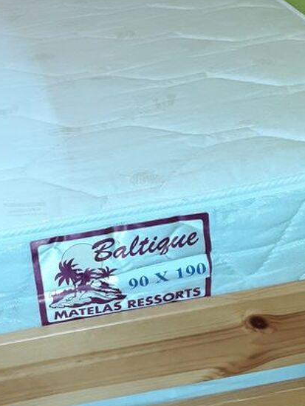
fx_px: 740
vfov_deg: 30.7
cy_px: 187
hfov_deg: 23.0
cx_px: 65
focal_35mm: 63
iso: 250
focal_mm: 3.92
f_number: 1.7
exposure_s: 1/50
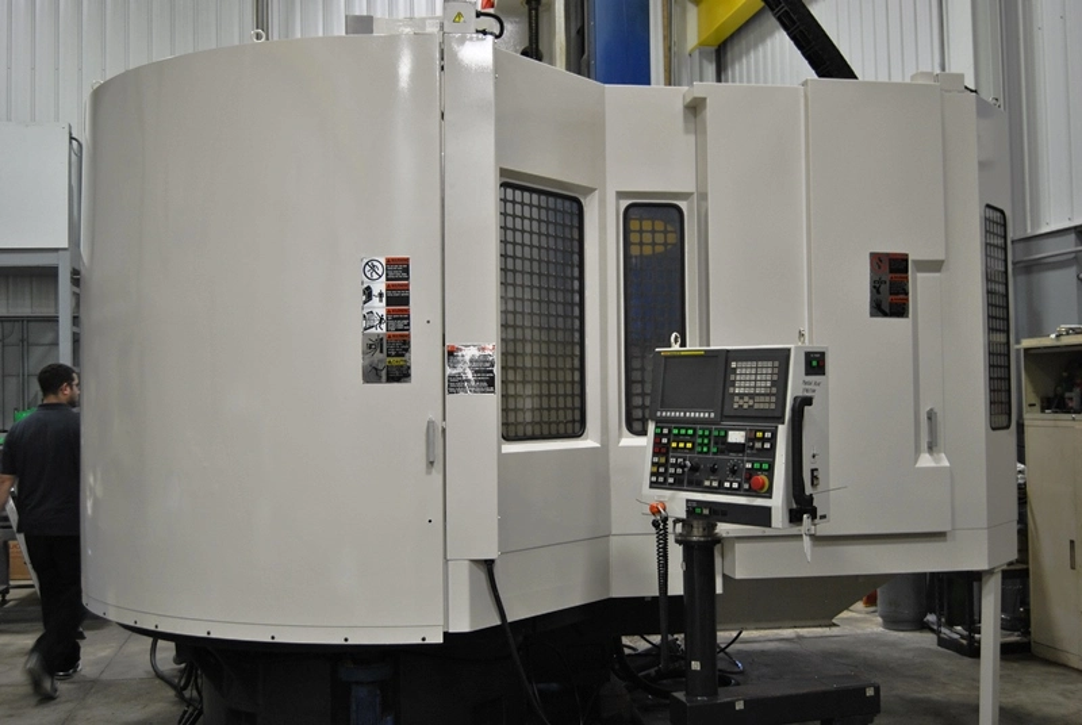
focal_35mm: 39
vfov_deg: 34.3
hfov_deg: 49.5
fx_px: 1174
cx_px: 541
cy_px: 362
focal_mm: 26
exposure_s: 1/30
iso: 250
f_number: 4
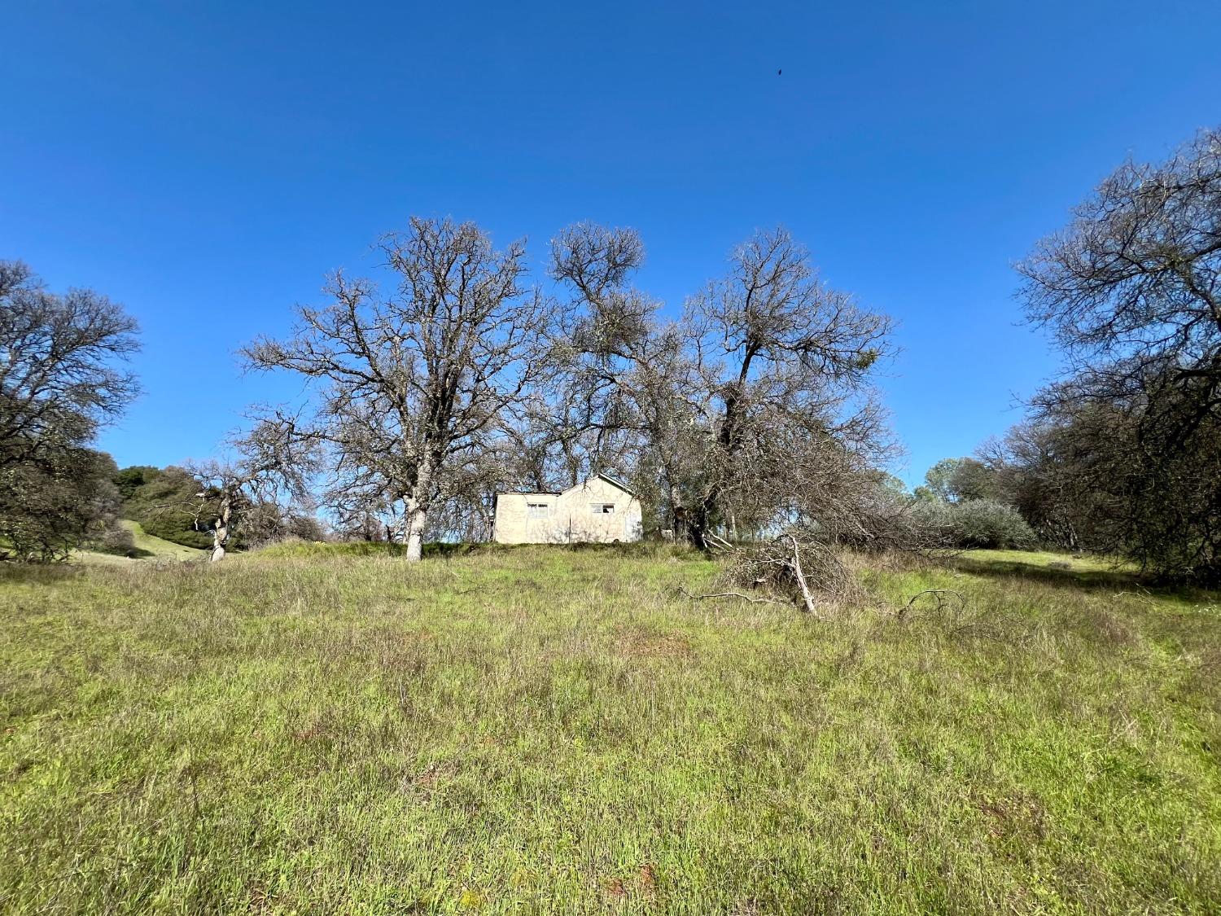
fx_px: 459
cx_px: 610
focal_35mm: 13
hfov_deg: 106.2
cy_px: 458
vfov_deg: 89.9
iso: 32
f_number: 1.8
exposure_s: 1/986
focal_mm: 1.57
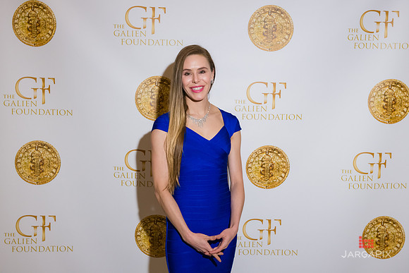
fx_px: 623
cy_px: 132
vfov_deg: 24.7
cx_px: 206
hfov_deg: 36.4
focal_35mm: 55
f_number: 5
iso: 1600
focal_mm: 48
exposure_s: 1/125
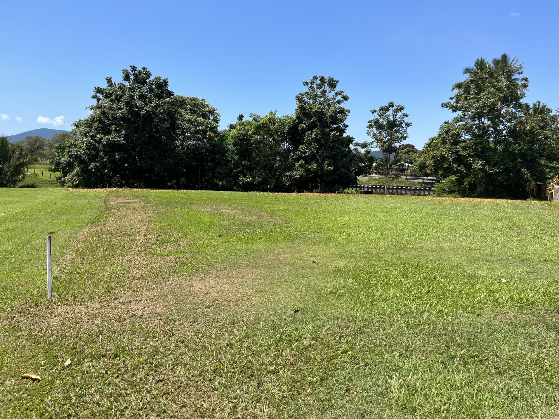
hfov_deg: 67.3
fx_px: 420
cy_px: 210
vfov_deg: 53.1
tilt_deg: -6.5
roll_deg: -0.8
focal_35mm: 26
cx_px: 280
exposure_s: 1/3135
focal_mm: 5.1
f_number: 1.6
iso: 50
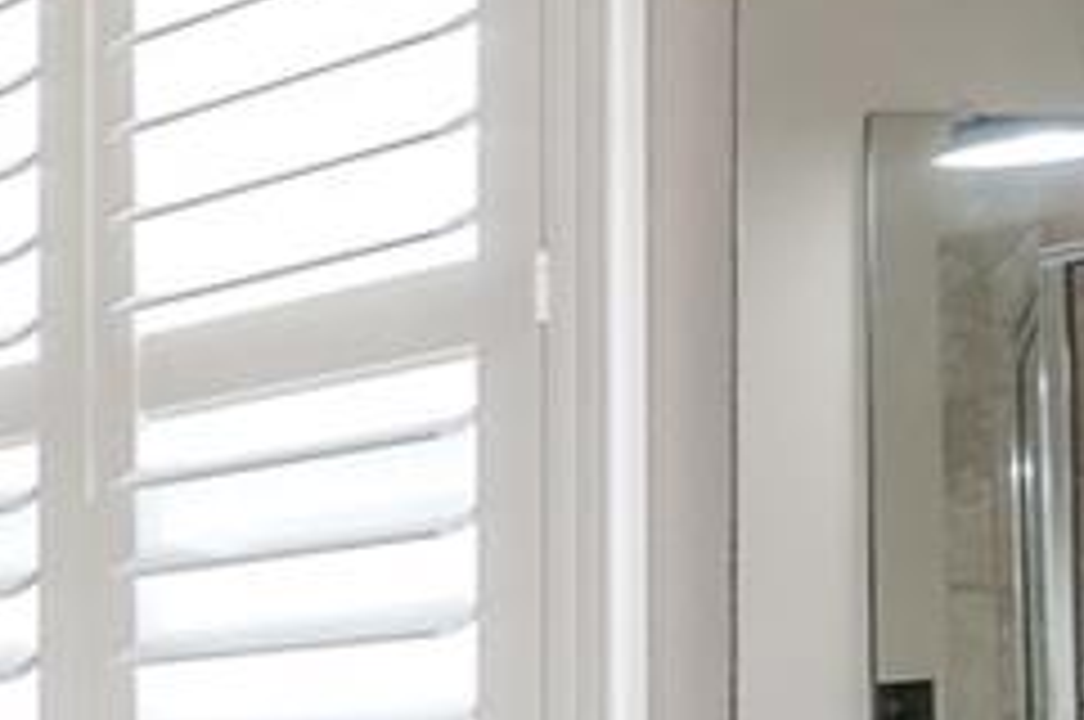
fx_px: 2797
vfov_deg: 13.9
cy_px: 1033
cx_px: -2487
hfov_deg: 10.3
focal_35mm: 93
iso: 320
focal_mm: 14
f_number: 9
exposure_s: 1/50
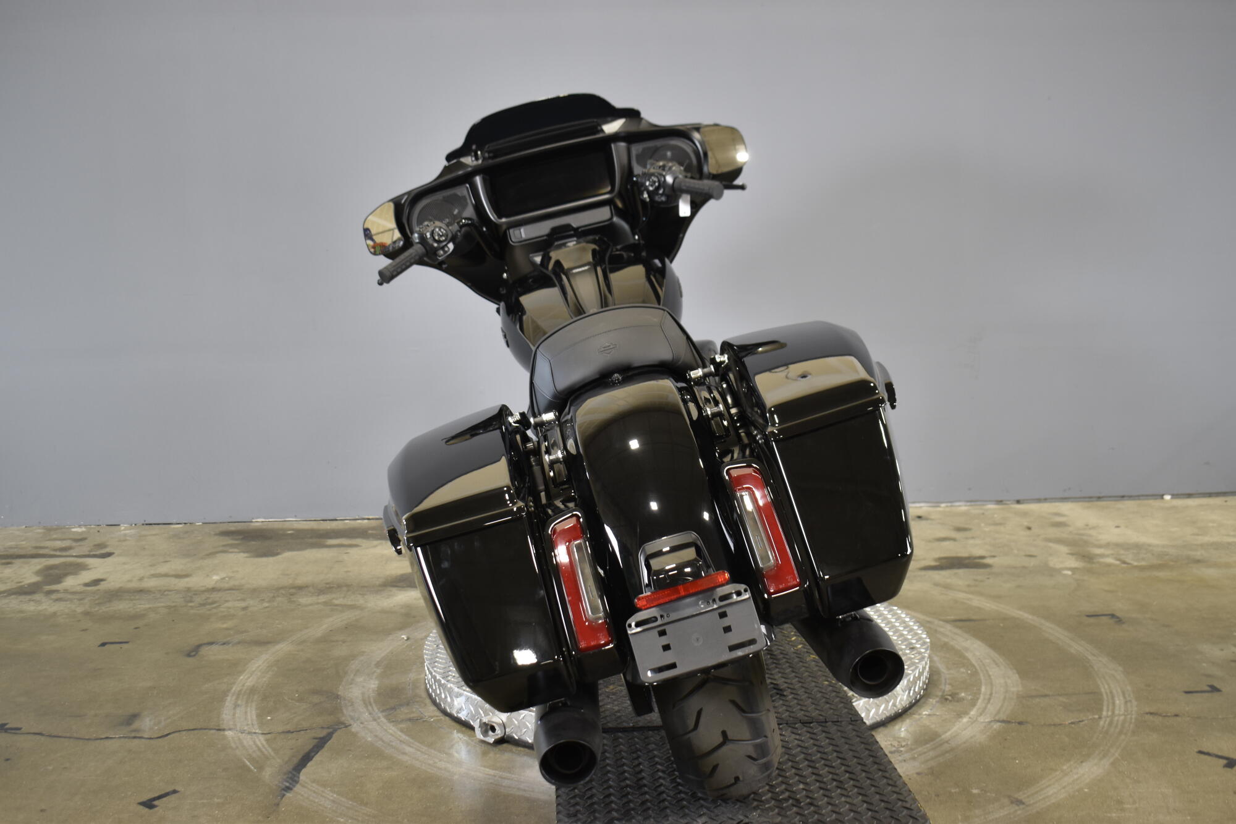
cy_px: 412
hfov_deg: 51.3
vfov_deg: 35.5
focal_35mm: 38
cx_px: 618
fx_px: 1287
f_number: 4
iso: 400
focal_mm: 25
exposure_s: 1/15
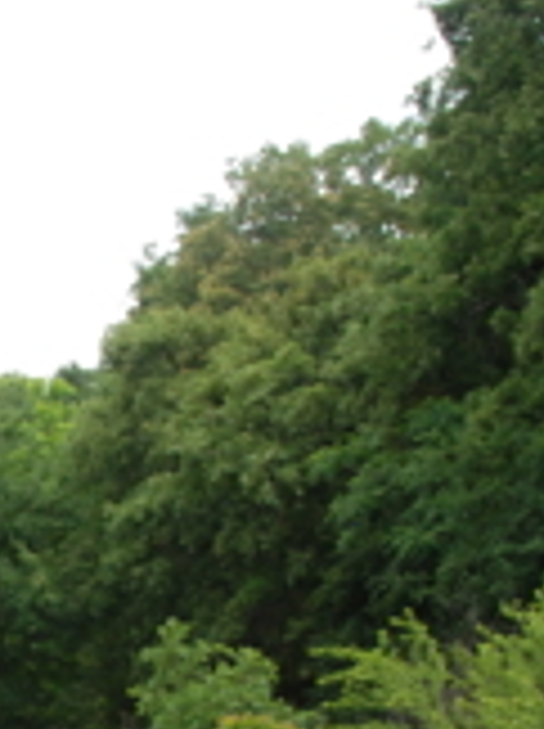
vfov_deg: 24.1
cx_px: -126
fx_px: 1681
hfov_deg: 17.4
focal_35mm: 80
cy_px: 585
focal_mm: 20
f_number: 16
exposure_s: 1/200
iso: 800
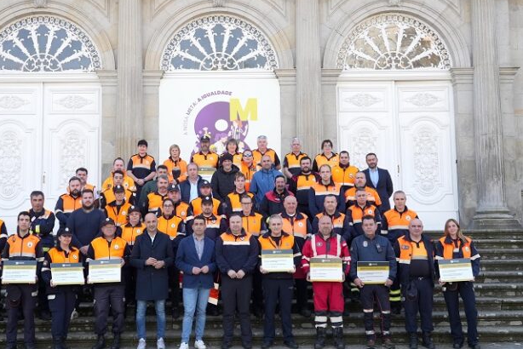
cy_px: 146
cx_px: 215
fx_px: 799
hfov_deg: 36.1
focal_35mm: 55
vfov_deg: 24.6
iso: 2000
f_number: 7.1
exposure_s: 1/1250
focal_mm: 44
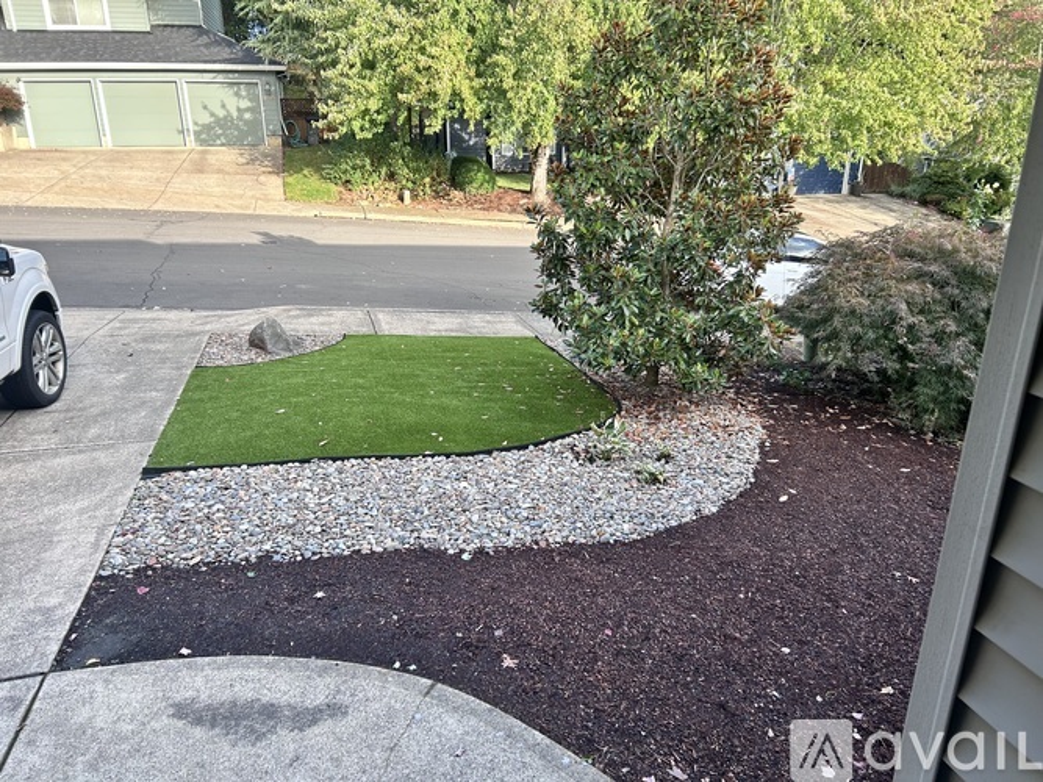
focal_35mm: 26
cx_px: 522
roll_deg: +0.6
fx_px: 783
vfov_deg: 53.0
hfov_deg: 67.3
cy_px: 391
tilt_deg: -20.4
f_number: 1.5
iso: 40
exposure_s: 1/259
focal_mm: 5.7
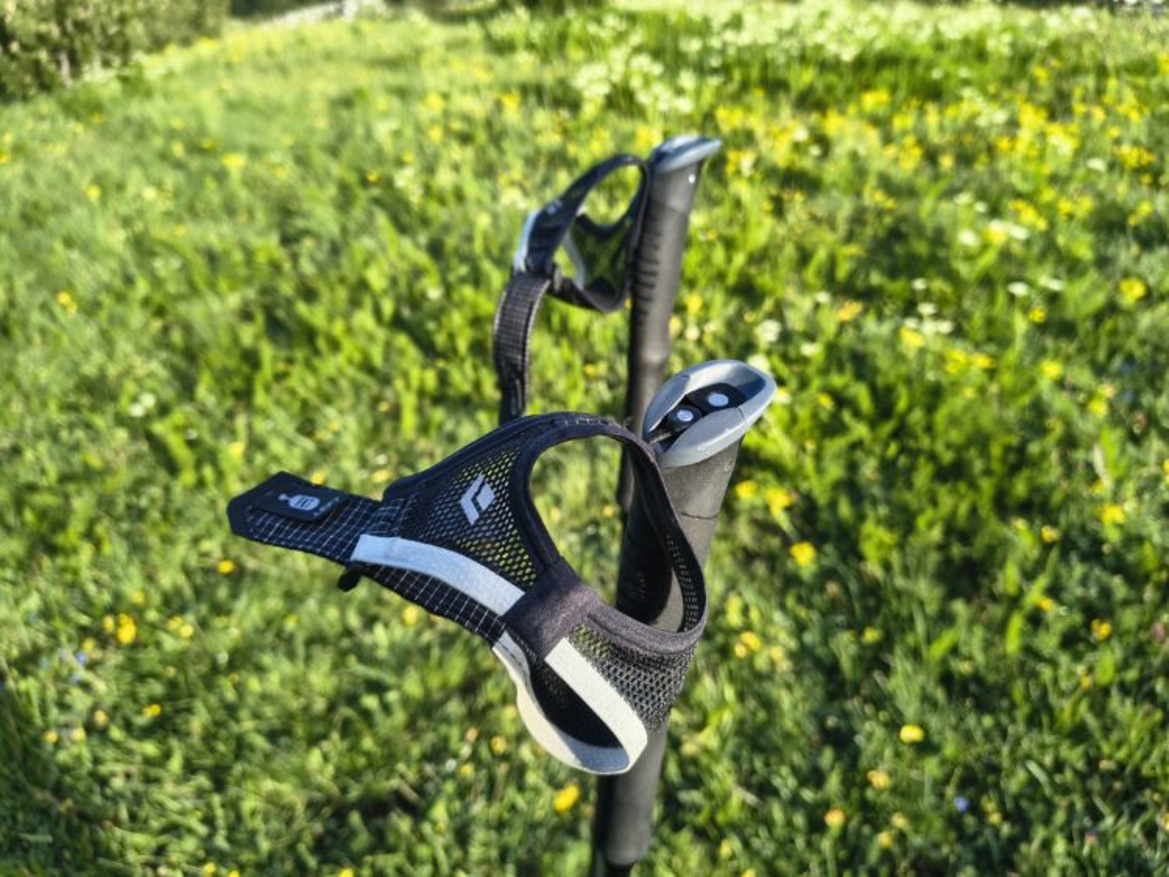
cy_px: 438
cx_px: 584
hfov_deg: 71.6
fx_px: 811
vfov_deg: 56.8
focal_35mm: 24
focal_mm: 5.56
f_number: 1.8
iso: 100
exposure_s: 1/301
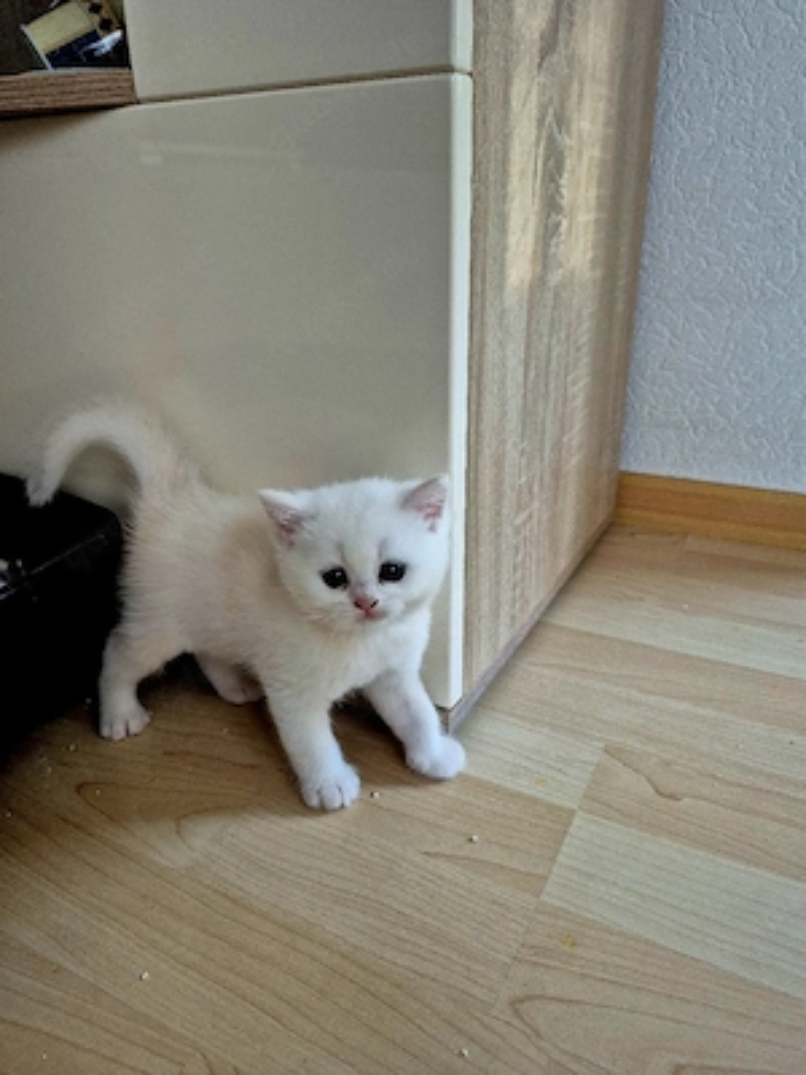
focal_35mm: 23
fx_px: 714
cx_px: 403
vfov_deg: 73.9
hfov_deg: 58.9
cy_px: 538
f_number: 1.8
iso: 320
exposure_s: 1/100
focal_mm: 5.4
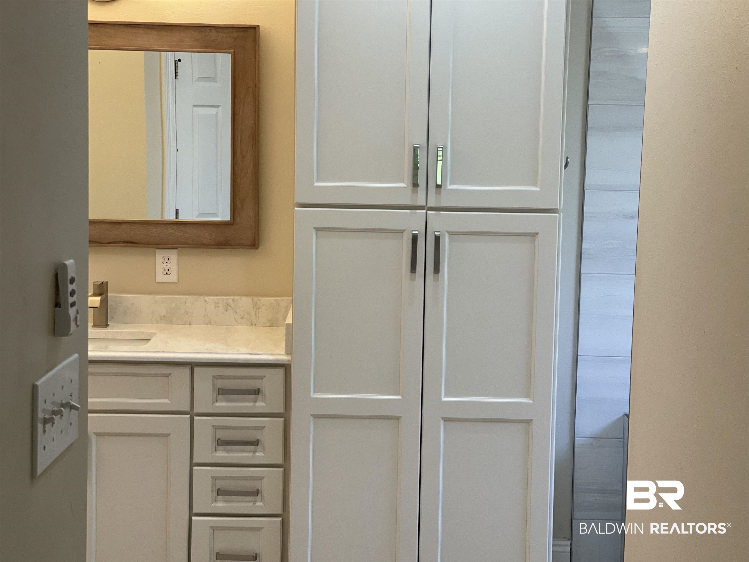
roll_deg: -1.2
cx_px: 374
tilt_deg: -7.1
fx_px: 1385
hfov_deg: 30.3
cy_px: 281
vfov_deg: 22.9
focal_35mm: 64
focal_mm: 7.5
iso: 200
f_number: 2.2
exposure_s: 1/120
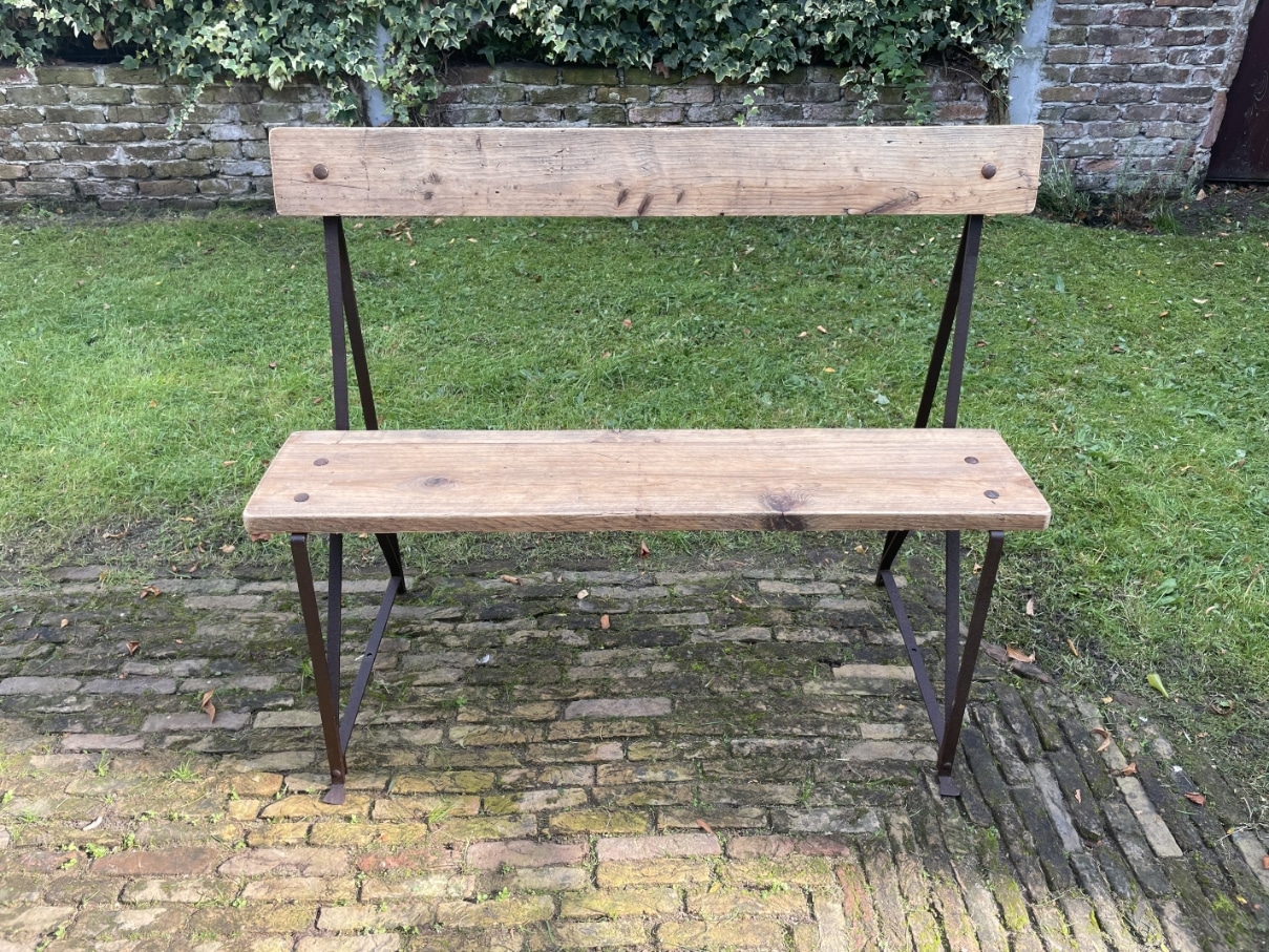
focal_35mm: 26
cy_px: 476
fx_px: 953
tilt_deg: -33.8
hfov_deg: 67.3
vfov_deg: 53.1
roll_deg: -0.8
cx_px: 634
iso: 32
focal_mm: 4.2
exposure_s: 1/359
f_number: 1.6
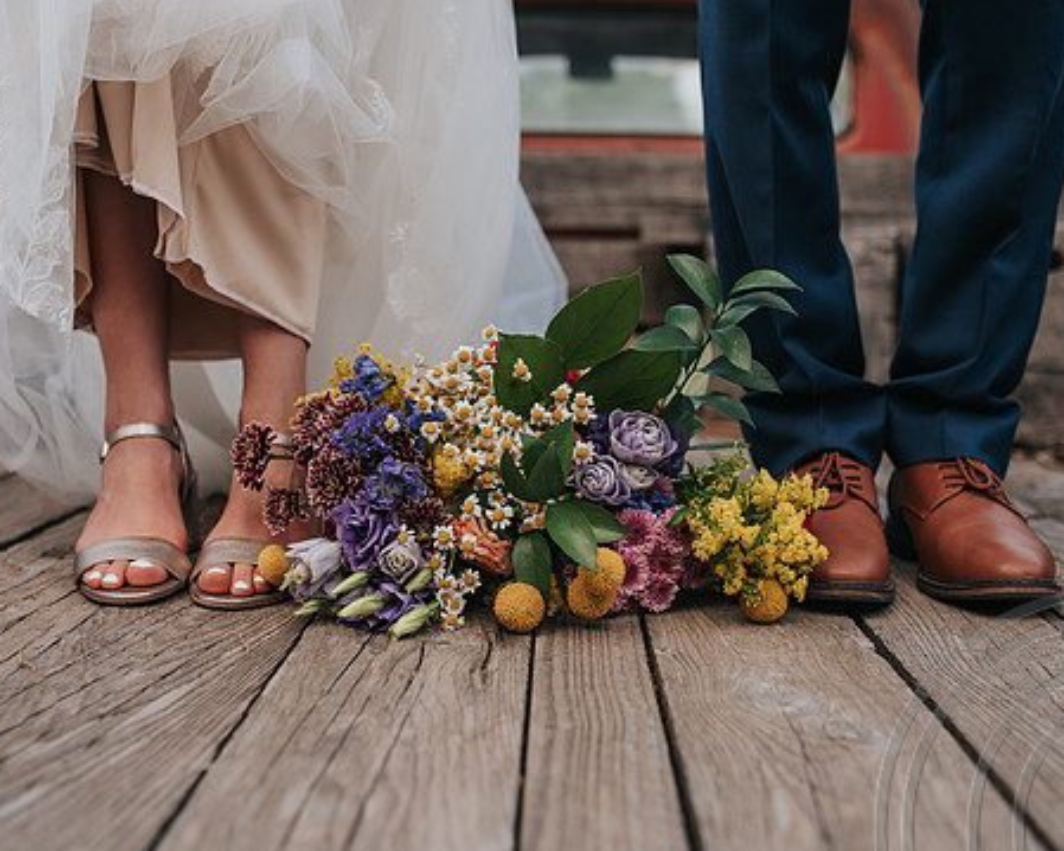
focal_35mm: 44
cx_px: 507
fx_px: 1385
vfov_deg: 34.1
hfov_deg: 42.0
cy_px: 415
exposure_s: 1/3200
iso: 400
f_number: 2.8
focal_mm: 35
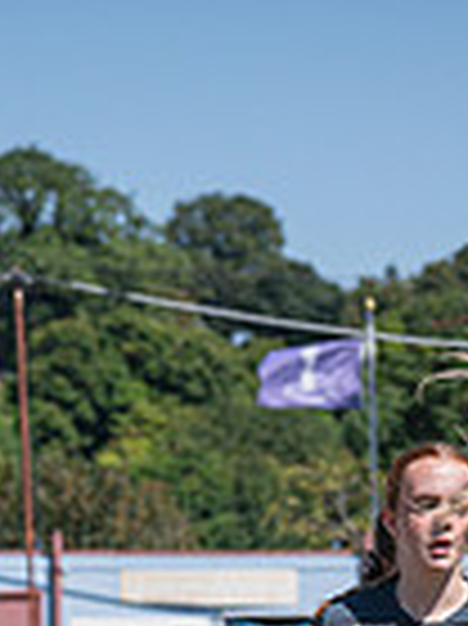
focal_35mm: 356
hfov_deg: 4.2
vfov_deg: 5.5
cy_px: 1051
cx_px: 564
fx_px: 6427
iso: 200
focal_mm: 64
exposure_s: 1/2500
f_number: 4
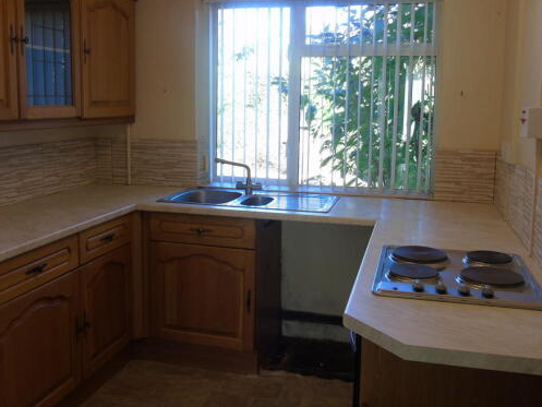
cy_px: 172
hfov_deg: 53.9
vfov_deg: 41.7
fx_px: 532
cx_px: 273
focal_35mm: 34
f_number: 3.6
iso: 100
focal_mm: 5.2
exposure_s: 1/30
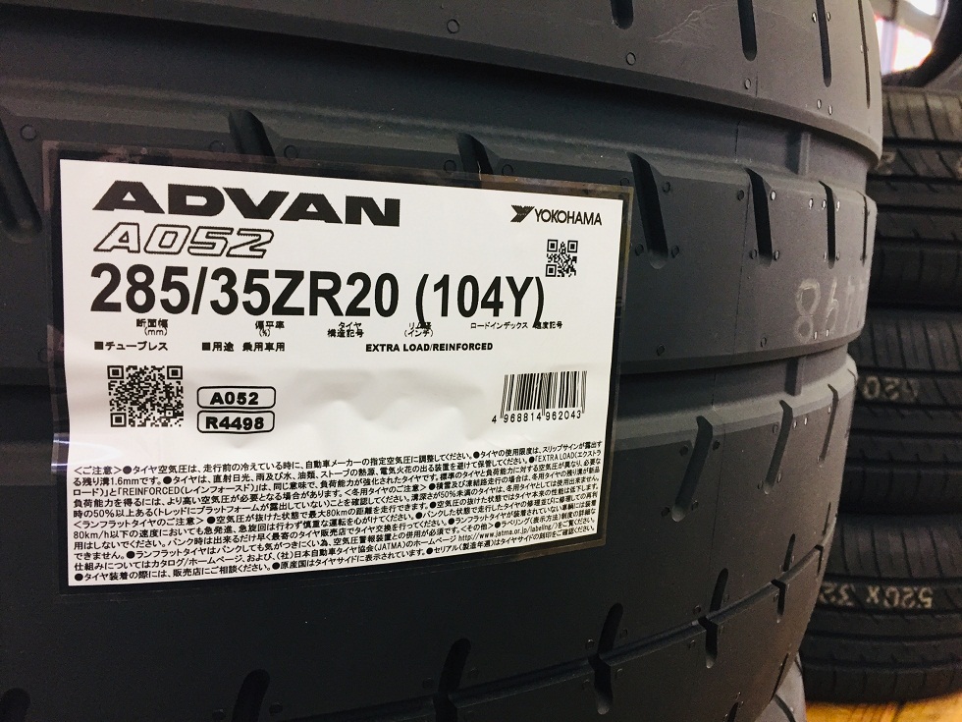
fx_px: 806
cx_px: 481
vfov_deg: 48.2
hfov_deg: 61.7
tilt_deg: -10.4
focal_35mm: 29
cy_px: 361
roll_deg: -3.3
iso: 50
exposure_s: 1/30
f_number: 2.2
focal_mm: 4.15
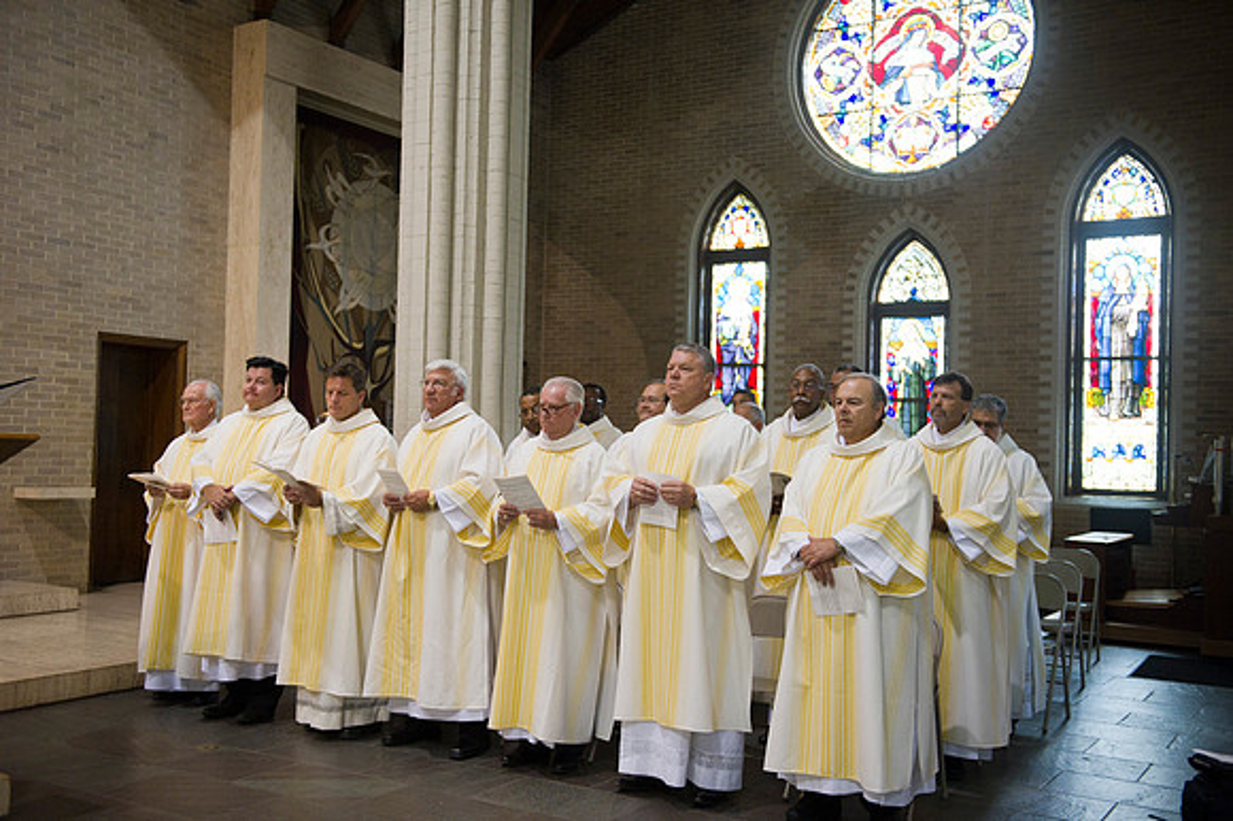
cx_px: 616
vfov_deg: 36.8
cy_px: 410
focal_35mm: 36
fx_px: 1232
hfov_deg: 53.2
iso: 2000
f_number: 2.8
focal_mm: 36
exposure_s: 1/160
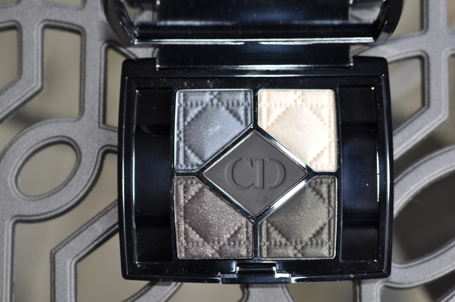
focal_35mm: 90
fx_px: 1136
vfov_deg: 15.1
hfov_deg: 22.6
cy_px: 151
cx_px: 228
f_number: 4
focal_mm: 60
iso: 200
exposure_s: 1/200
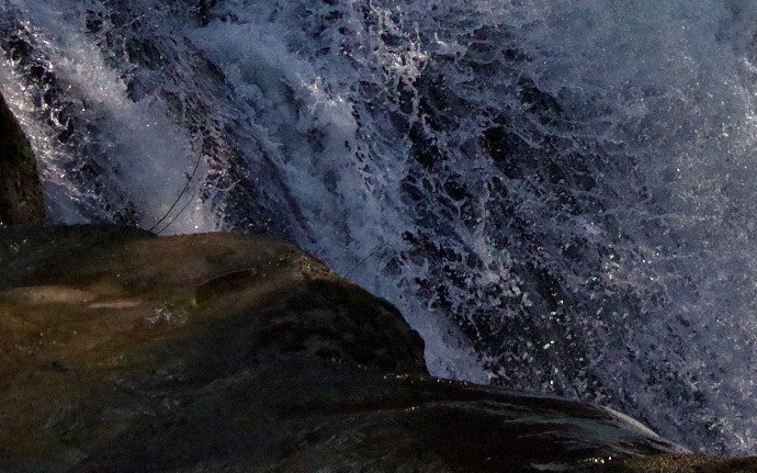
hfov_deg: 16.2
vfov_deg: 10.2
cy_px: -43
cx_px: 689
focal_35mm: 127
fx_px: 2620
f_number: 3.5
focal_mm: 28
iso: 3200
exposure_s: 1/6000
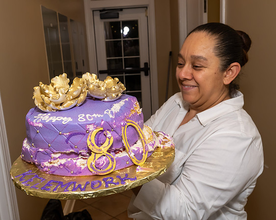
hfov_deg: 47.2
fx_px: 315
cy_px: 113
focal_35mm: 39
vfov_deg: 38.6
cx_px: 127
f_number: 8
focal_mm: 20
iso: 1250
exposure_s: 1/250
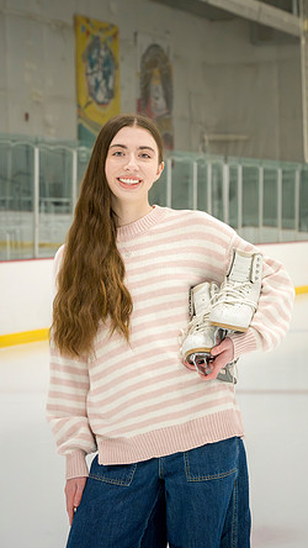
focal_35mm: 104
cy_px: 275
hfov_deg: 11.7
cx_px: 165
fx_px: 1509
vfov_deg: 20.5
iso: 3200
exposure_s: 1/400
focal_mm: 98
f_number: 8
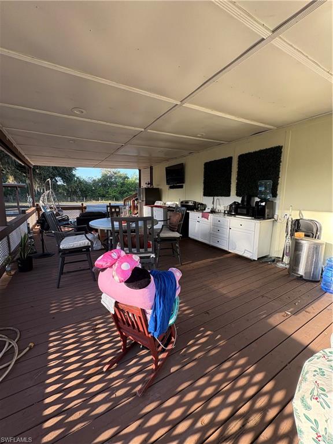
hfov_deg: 85.7
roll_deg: -1.4
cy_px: 222
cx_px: 166
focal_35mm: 14
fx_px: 180
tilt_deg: -8.4
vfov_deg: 102.1
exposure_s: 1/145
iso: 64
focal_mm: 2.22
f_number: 2.2
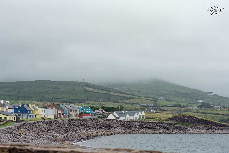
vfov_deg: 10.2
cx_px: 114
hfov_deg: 15.2
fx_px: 859
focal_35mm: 135
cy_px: 76
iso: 560
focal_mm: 90
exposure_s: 1/1000
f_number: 8
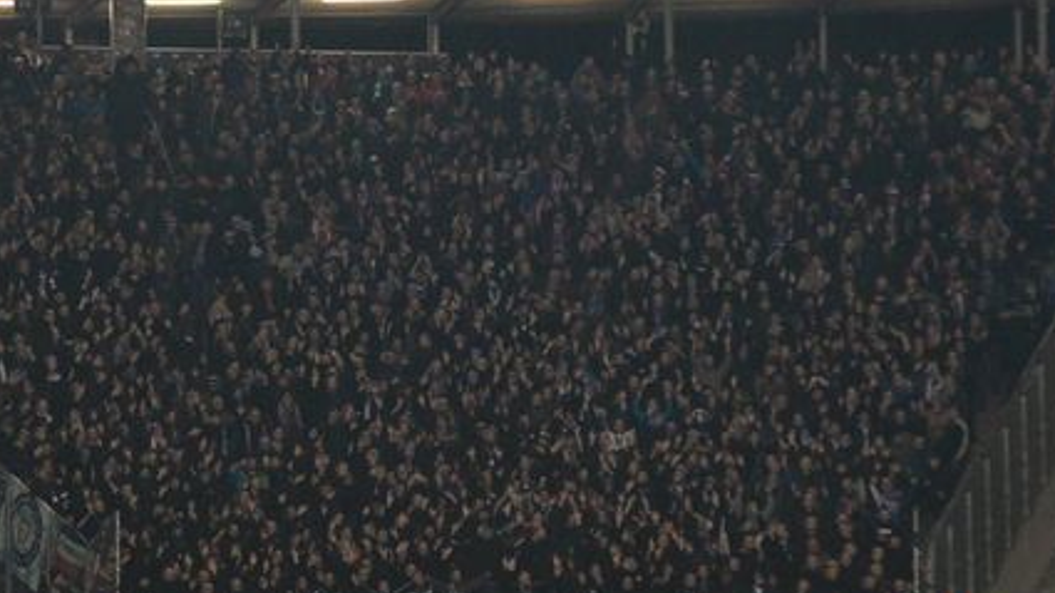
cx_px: 447
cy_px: 347
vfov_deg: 4.0
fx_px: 8551
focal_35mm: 306
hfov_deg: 7.1
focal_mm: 145
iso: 5000
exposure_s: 1/1250
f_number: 2.8
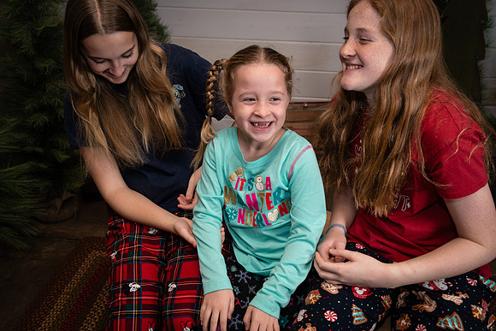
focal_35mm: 37
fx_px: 510
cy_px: 166
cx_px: 248
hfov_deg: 51.9
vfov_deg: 36.0
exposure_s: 1/250
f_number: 5
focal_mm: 37
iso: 320
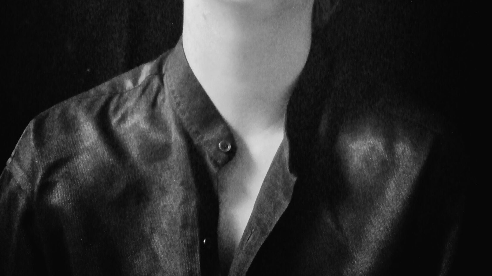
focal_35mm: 156
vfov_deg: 7.7
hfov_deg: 13.8
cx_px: 244
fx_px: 2035
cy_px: -26
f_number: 3.8
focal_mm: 36.1
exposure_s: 1/200
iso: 6400
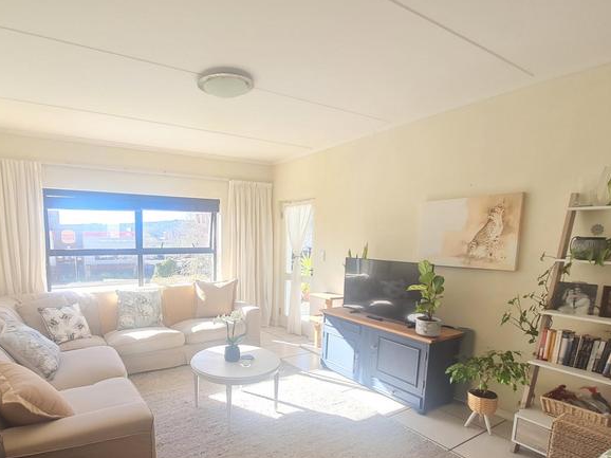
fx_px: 318
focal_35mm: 18
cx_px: 242
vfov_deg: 70.0
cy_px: 295
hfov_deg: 86.6
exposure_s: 1/100
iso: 64
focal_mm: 1.74
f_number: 2.2
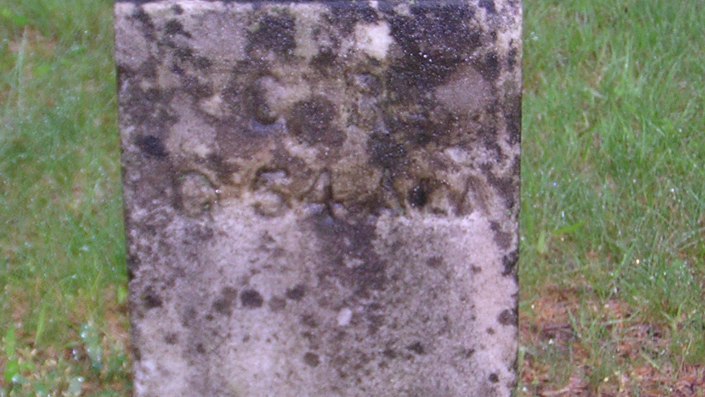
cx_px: 363
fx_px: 2804
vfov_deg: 8.1
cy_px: 310
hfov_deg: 14.3
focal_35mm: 150
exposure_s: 1/60.1
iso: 246
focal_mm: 13.1
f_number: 4.5
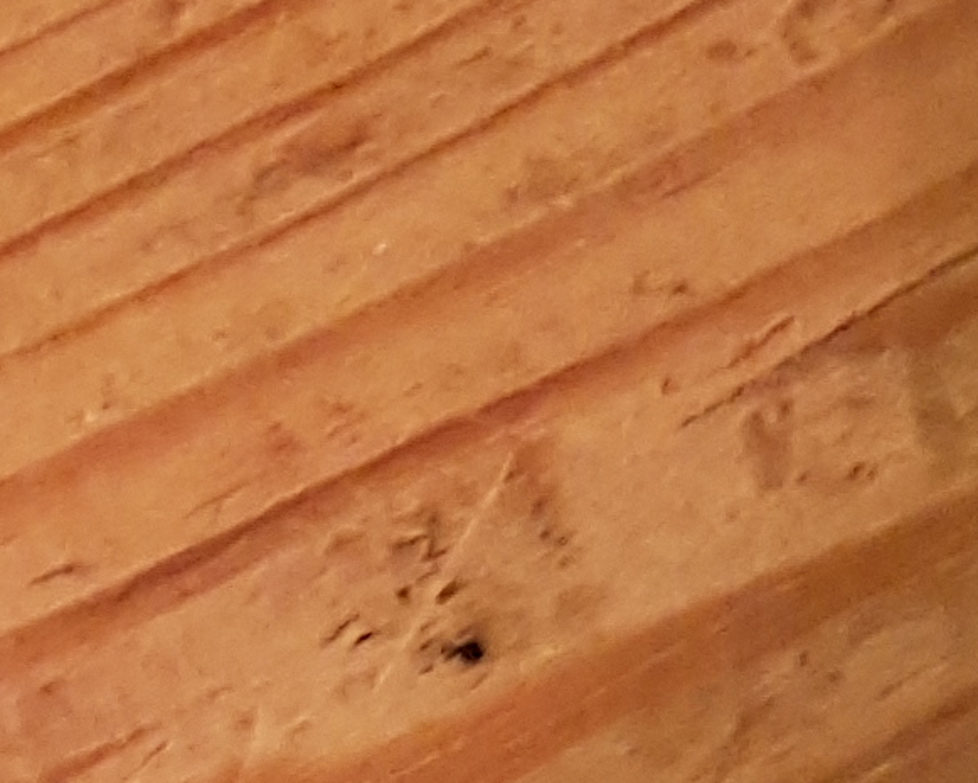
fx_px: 5095
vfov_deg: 8.5
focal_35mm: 176
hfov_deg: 9.5
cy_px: -625
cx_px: -1525
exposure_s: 1/25
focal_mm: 4.2
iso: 250
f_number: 1.7
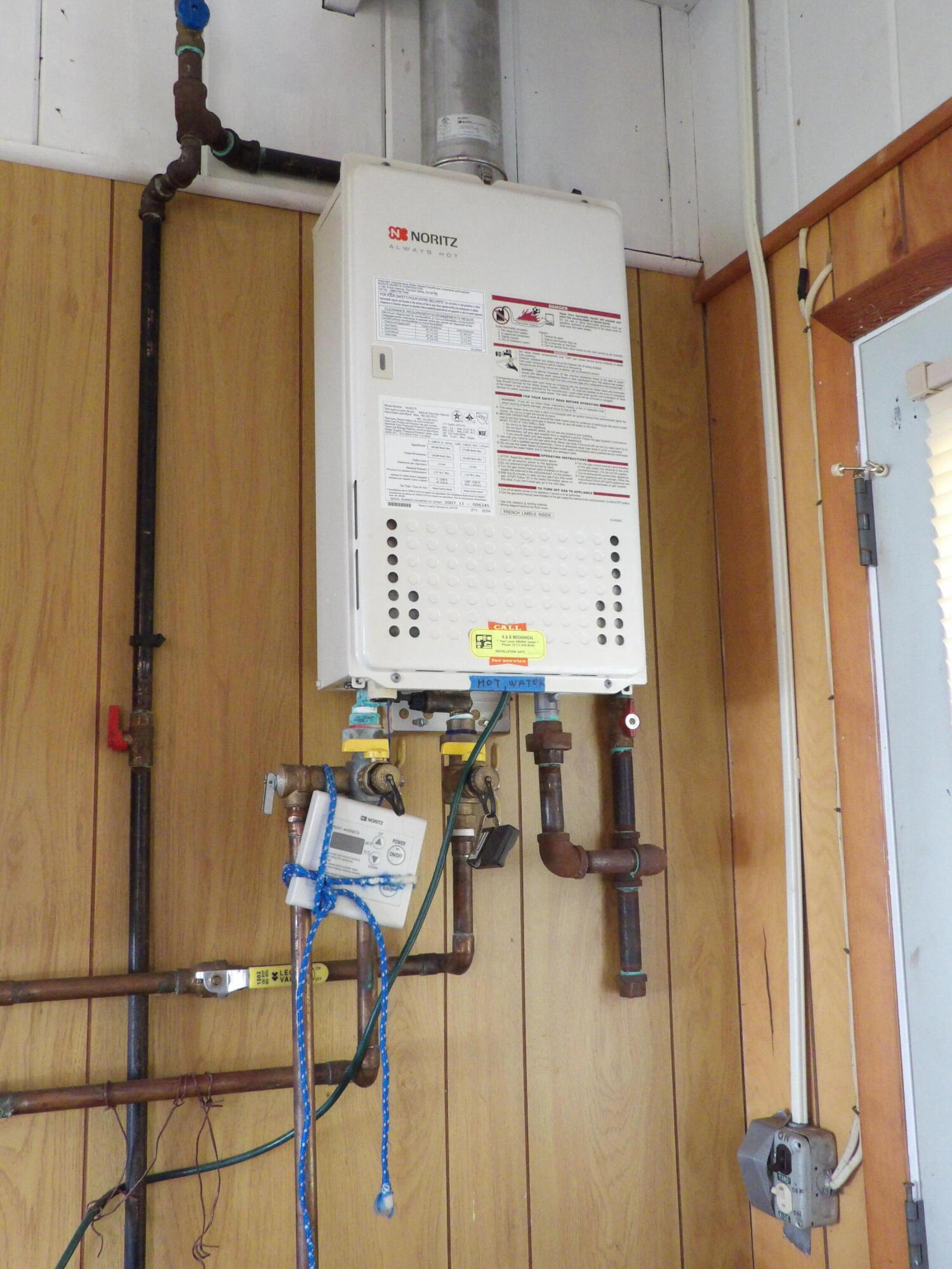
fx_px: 1210
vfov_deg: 55.4
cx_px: 476
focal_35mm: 33
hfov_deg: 42.9
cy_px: 634
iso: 739
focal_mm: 5.9
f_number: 3.6
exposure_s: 1/17
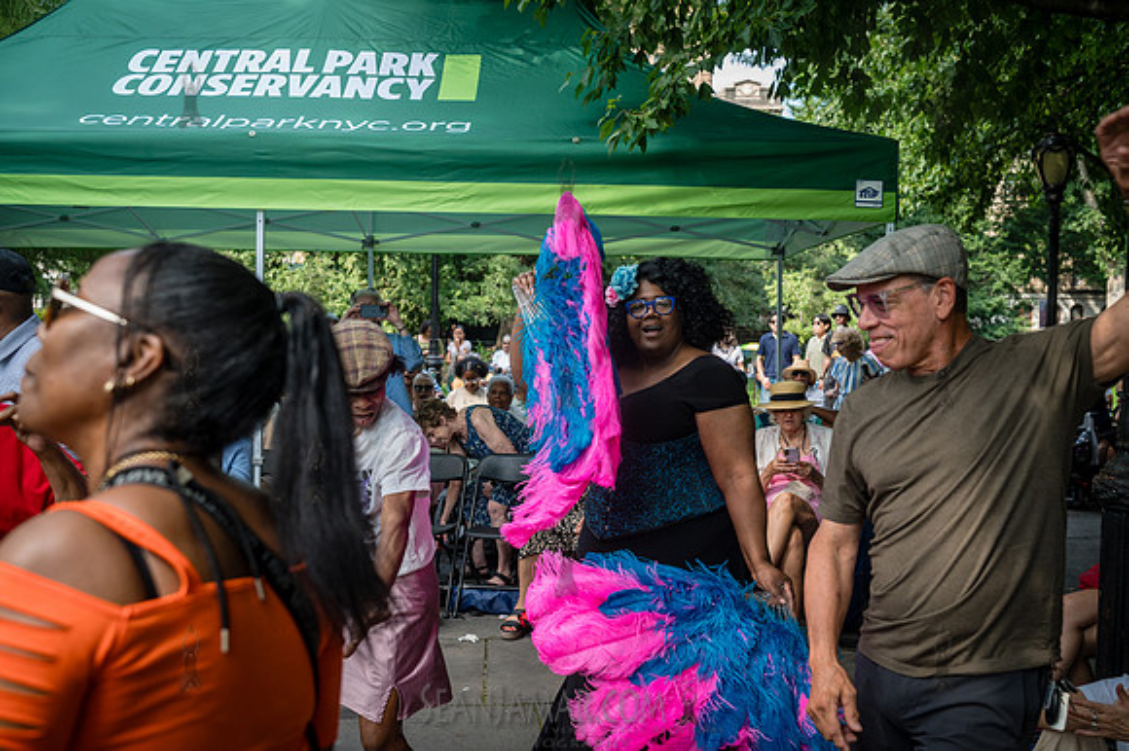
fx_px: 1155
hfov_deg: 52.1
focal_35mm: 37
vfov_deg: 36.0
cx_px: 557
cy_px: 375
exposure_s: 1/800
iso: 640
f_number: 4
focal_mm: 36
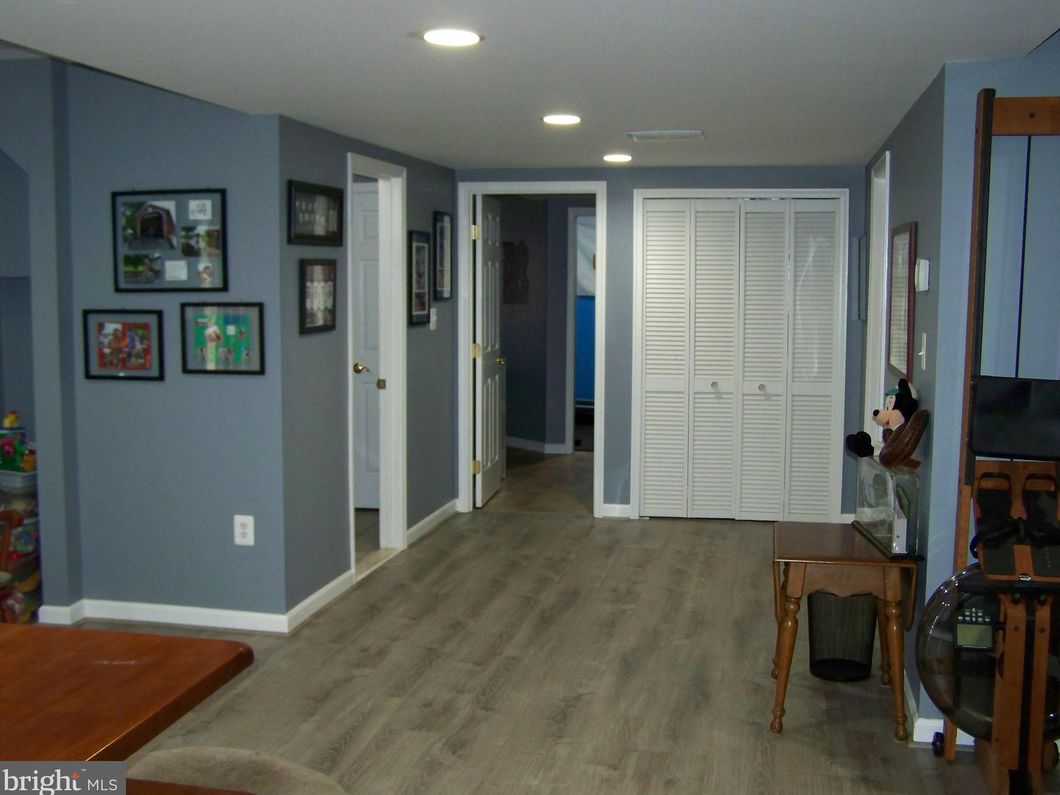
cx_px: 537
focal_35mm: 39
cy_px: 397
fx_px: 1194
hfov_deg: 47.9
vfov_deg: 36.8
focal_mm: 6.3
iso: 200
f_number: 2.8
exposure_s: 1/30
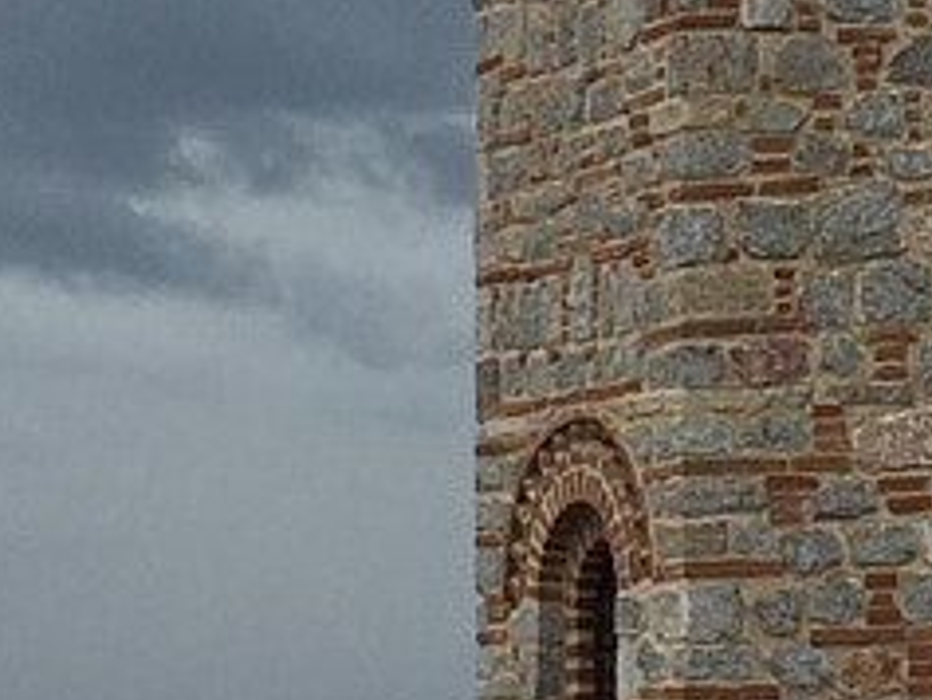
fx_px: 5280
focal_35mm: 196
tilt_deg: +10.0
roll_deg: +0.6
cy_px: -256
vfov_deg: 7.5
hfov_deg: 10.0
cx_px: 794
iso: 32
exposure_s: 1/1980
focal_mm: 4.15
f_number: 2.2
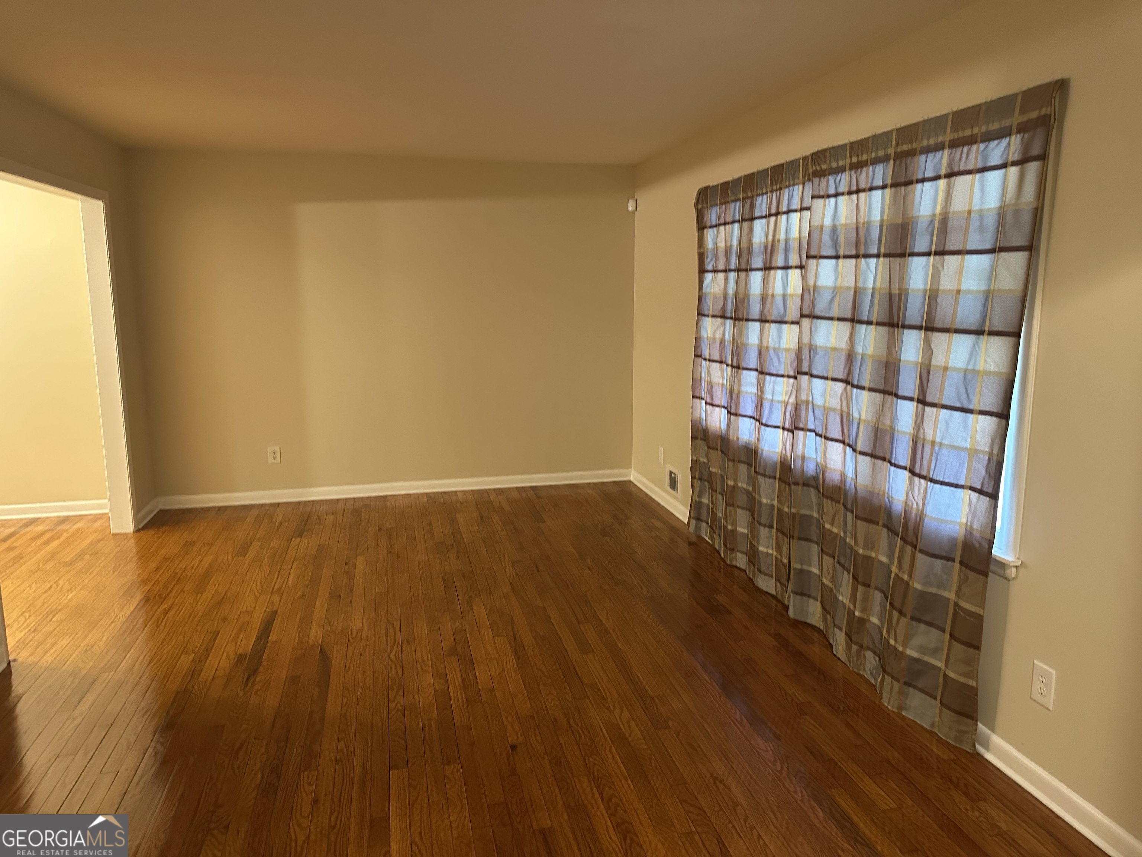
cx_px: 571
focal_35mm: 24
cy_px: 428
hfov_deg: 71.6
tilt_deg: -8.4
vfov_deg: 56.8
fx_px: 792
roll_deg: -0.6
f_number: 1.78
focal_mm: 6.86
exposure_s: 1/40
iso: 640
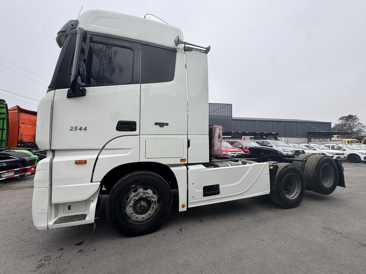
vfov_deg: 85.7
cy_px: 137
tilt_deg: +3.7
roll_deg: -0.3
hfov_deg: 102.1
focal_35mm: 14
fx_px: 148
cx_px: 183
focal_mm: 2.22
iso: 40
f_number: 2.2
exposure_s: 1/127
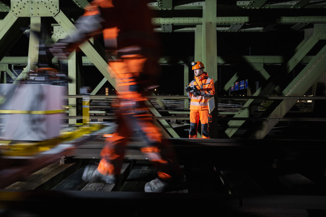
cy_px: 108
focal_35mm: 17
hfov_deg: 93.3
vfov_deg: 70.4
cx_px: 163
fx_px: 154
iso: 500
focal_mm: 17
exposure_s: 1/10
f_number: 3.2
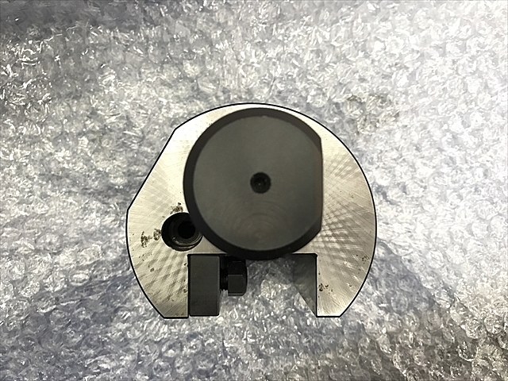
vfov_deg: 49.7
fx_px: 411
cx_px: 254
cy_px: 190
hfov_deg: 63.4
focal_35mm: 28
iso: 40
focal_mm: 3.99
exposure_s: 1/30
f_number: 1.8
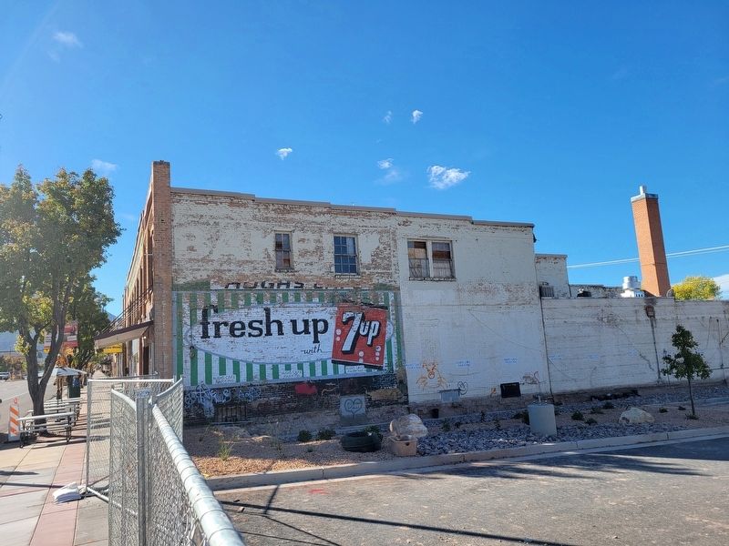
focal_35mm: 26
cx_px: 364
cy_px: 273
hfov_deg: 67.3
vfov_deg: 53.1
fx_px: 548
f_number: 1.8
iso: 40
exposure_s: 1/1391
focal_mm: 5.4
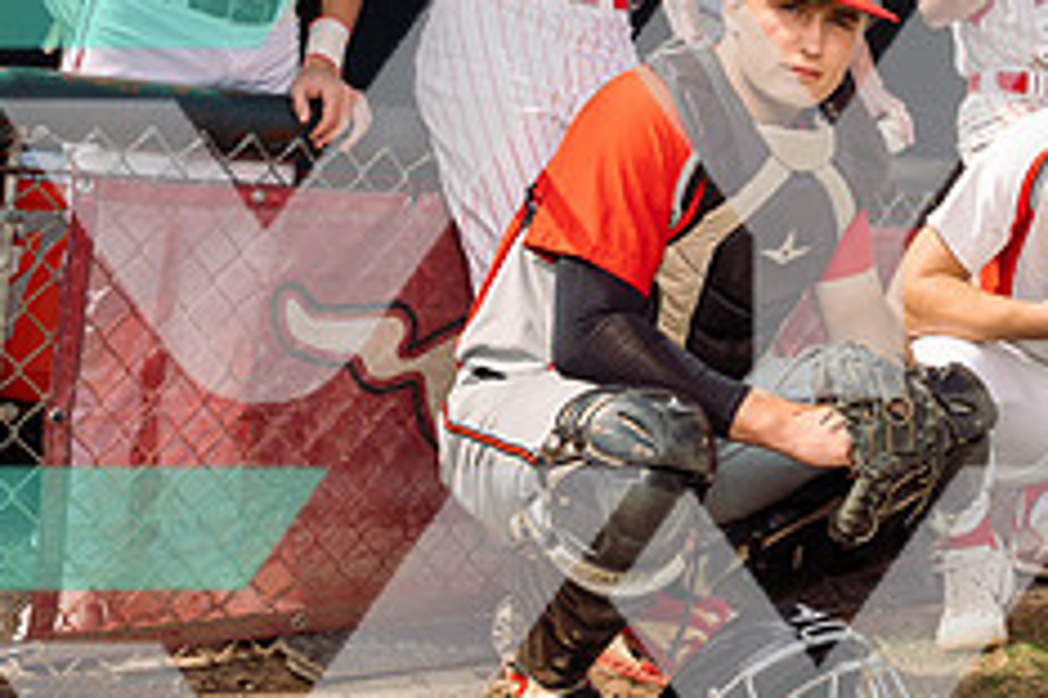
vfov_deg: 21.7
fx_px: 1805
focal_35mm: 62
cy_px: 163
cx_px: 1017
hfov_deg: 30.4
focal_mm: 25
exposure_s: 1/160
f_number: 10
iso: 125
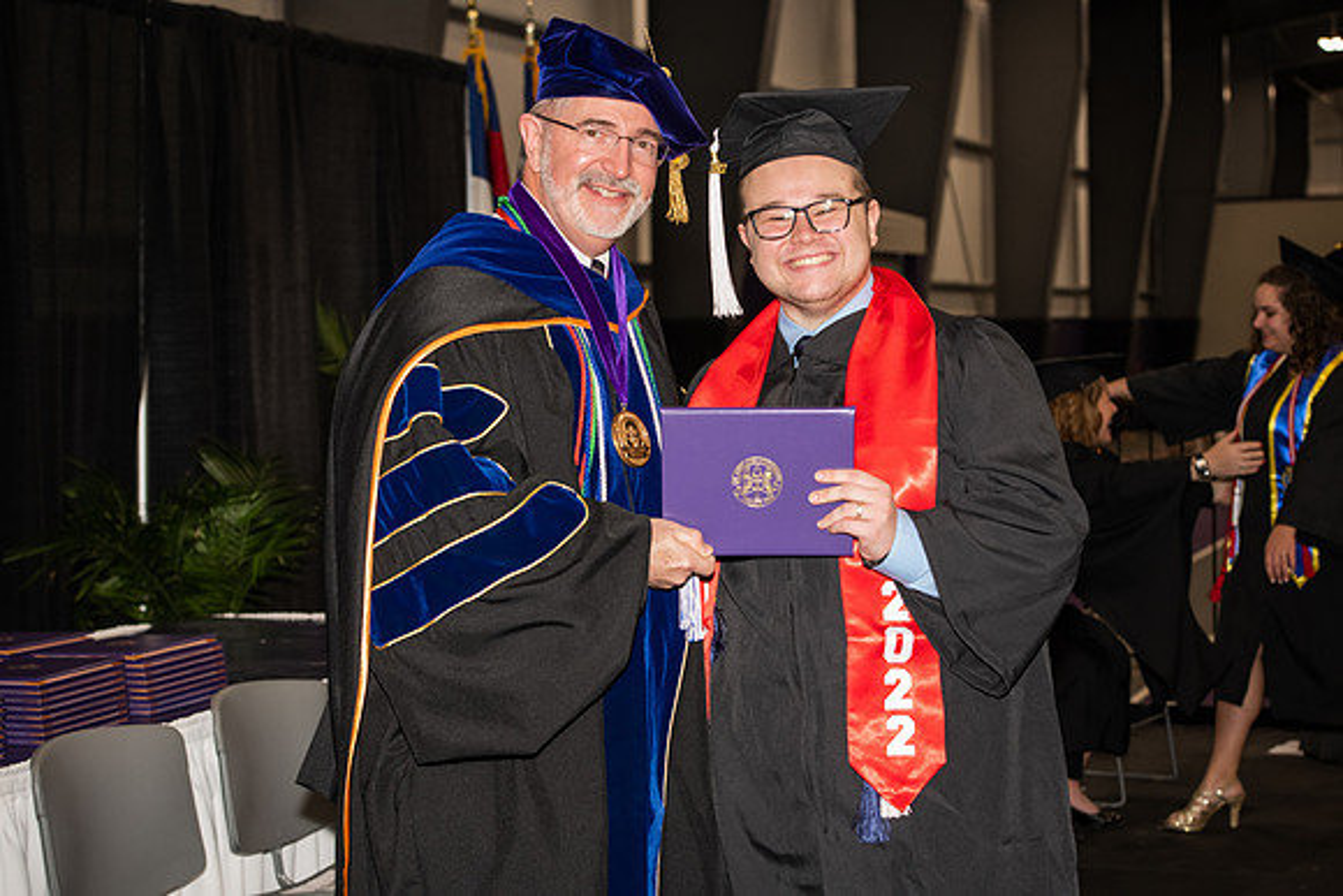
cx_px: 672
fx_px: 2612
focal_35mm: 70
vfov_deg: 19.5
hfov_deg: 28.8
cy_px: 448
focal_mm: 70
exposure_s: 1/200
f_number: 5.6
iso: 1000
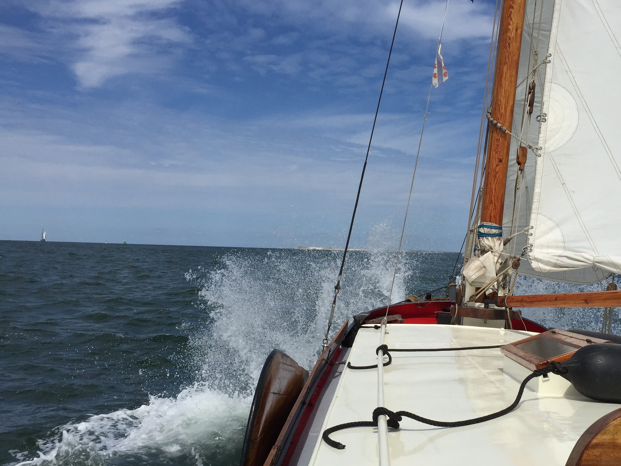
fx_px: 682
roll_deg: -1.2
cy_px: 285
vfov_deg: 37.5
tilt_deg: -3.6
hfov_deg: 48.3
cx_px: 402
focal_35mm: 38
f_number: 2.2
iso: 32
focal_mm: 4.15
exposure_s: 1/6623
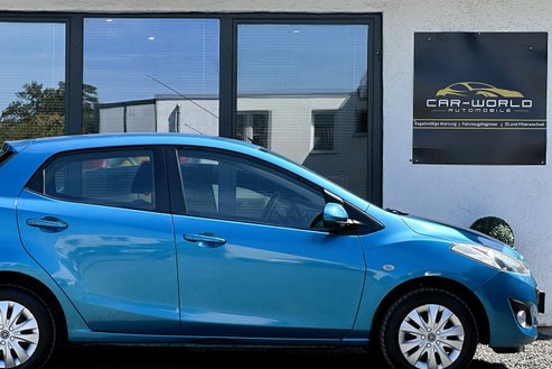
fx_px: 1595
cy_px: 214
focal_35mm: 104
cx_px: 225
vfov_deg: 13.2
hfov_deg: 19.6
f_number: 2.8
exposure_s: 1/233
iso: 32
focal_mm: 9
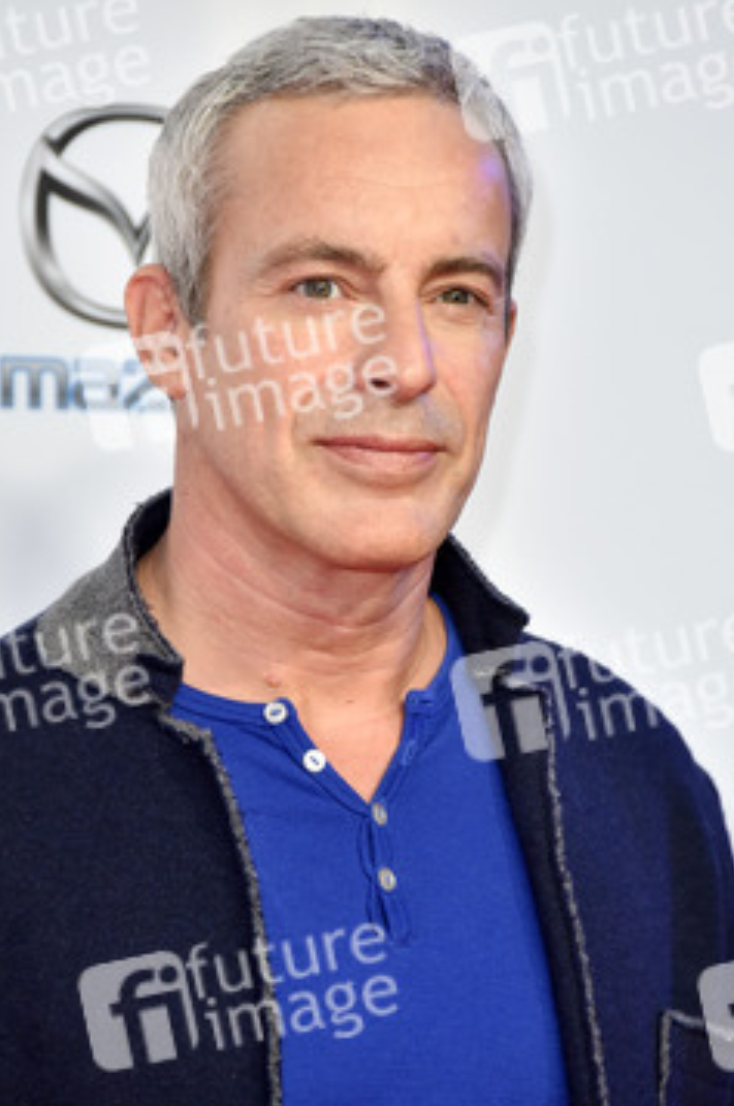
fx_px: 7913
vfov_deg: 8.0
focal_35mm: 258
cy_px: 533
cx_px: 328
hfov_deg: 5.3
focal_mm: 230
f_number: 5.6
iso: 1250
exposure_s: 1/160
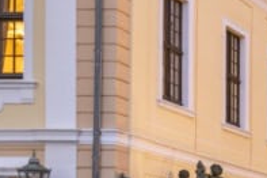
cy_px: -28
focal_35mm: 125
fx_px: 926
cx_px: 622
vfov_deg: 10.8
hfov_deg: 12.9
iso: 100
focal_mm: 24
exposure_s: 1.6
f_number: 11
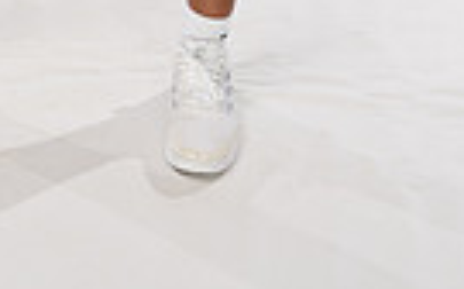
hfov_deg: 17.4
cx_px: 93
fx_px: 1503
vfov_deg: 9.7
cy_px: -399
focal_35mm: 119
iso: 160
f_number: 6.3
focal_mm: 35
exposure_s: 1/250
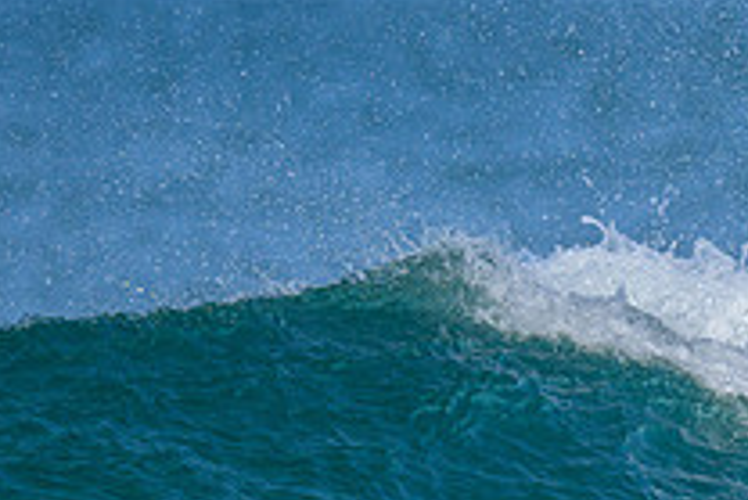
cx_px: 1258
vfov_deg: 0.5
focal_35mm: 3045
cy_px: 407
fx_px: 63310
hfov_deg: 0.7
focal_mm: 800
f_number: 6.3
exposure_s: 1/2000
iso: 200
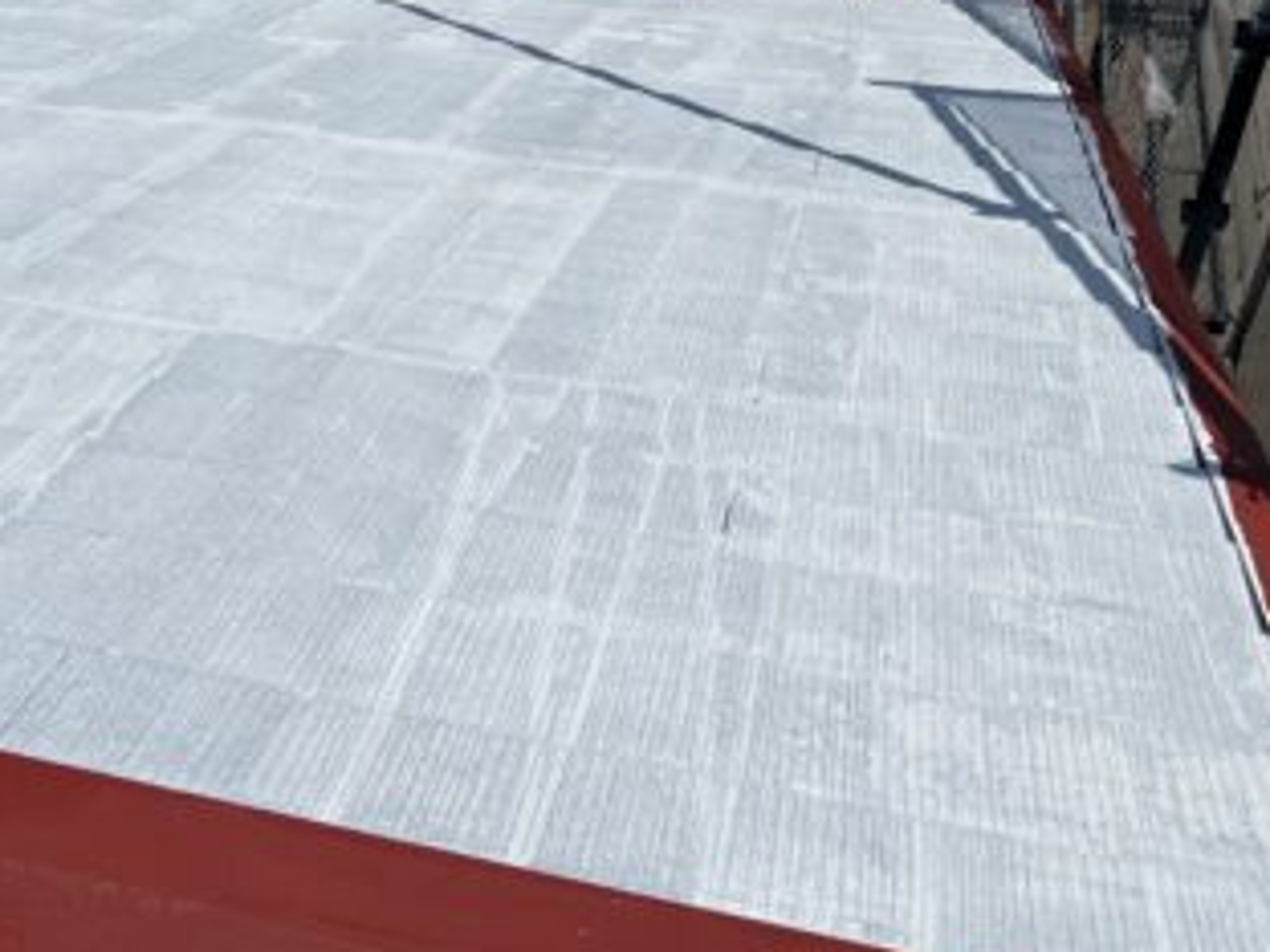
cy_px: 207
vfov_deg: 28.6
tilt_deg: -41.6
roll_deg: +8.2
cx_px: 301
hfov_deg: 37.2
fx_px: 1834
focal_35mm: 50
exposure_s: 1/16393
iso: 50
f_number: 1.5
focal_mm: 5.7
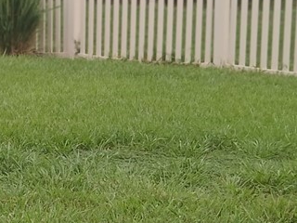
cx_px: -230
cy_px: 137
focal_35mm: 130
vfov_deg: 11.4
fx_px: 1115
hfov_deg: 13.6
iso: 25
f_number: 1.8
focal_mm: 3.98
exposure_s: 1/120
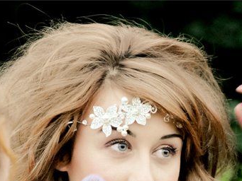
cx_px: 166
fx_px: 1574
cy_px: 221
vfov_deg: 6.6
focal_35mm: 225
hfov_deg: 8.8
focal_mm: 85
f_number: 4
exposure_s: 1/100
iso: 4000
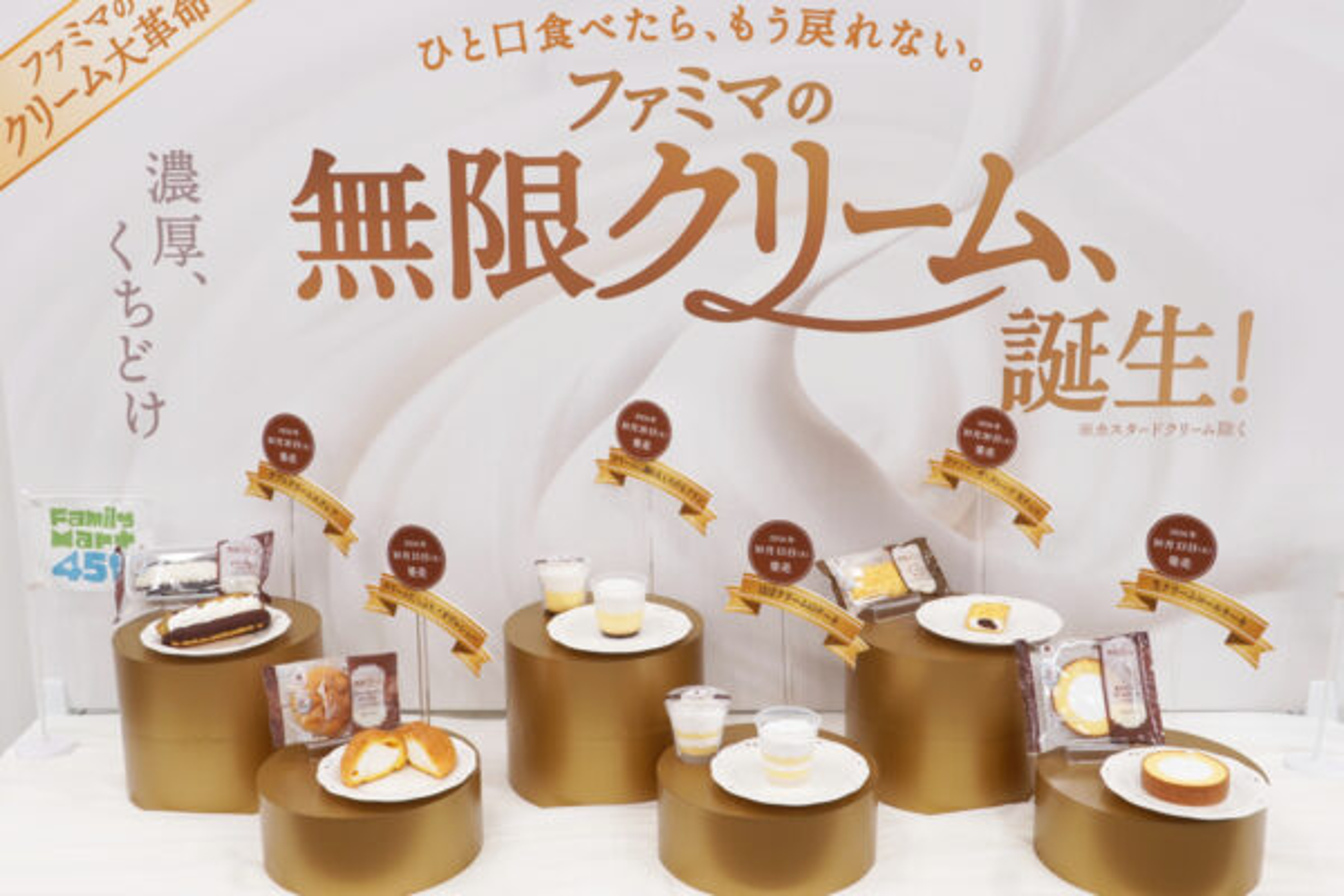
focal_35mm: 36
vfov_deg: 36.9
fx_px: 1344
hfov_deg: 53.1
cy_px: 448
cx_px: 672
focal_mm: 24
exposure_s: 1/20
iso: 250
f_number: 7.1
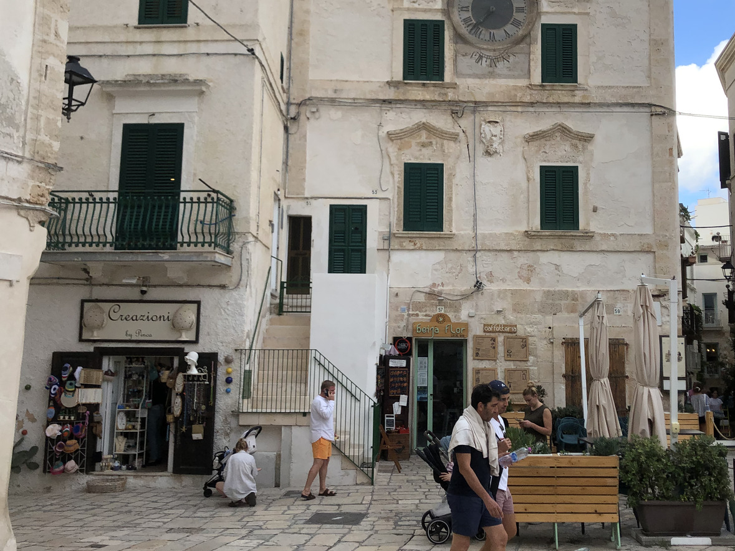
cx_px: 444
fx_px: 807
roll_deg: +0.4
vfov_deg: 37.7
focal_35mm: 38
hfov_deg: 48.7
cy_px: 254
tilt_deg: +7.9
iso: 20
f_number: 1.8
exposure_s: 1/787
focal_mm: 4
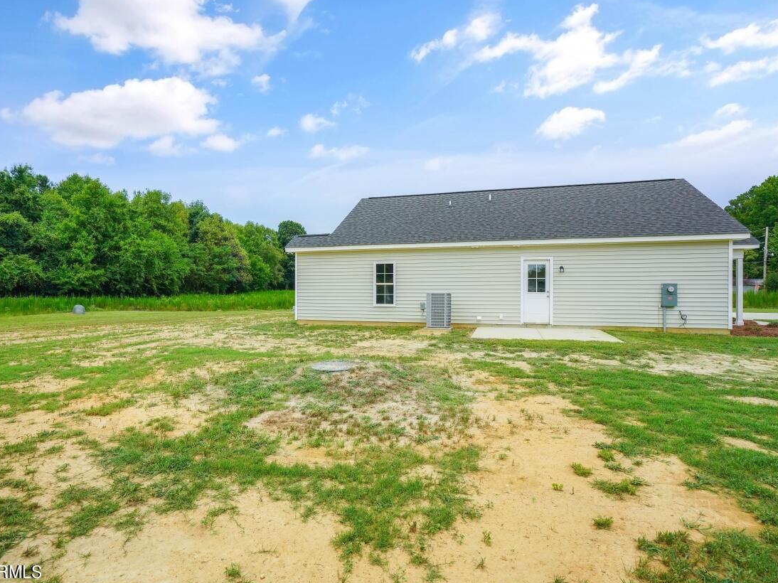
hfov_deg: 87.7
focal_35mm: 18
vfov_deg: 71.6
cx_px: 370
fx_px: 404
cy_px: 296
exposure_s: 1/1250
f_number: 8
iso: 500
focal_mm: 16
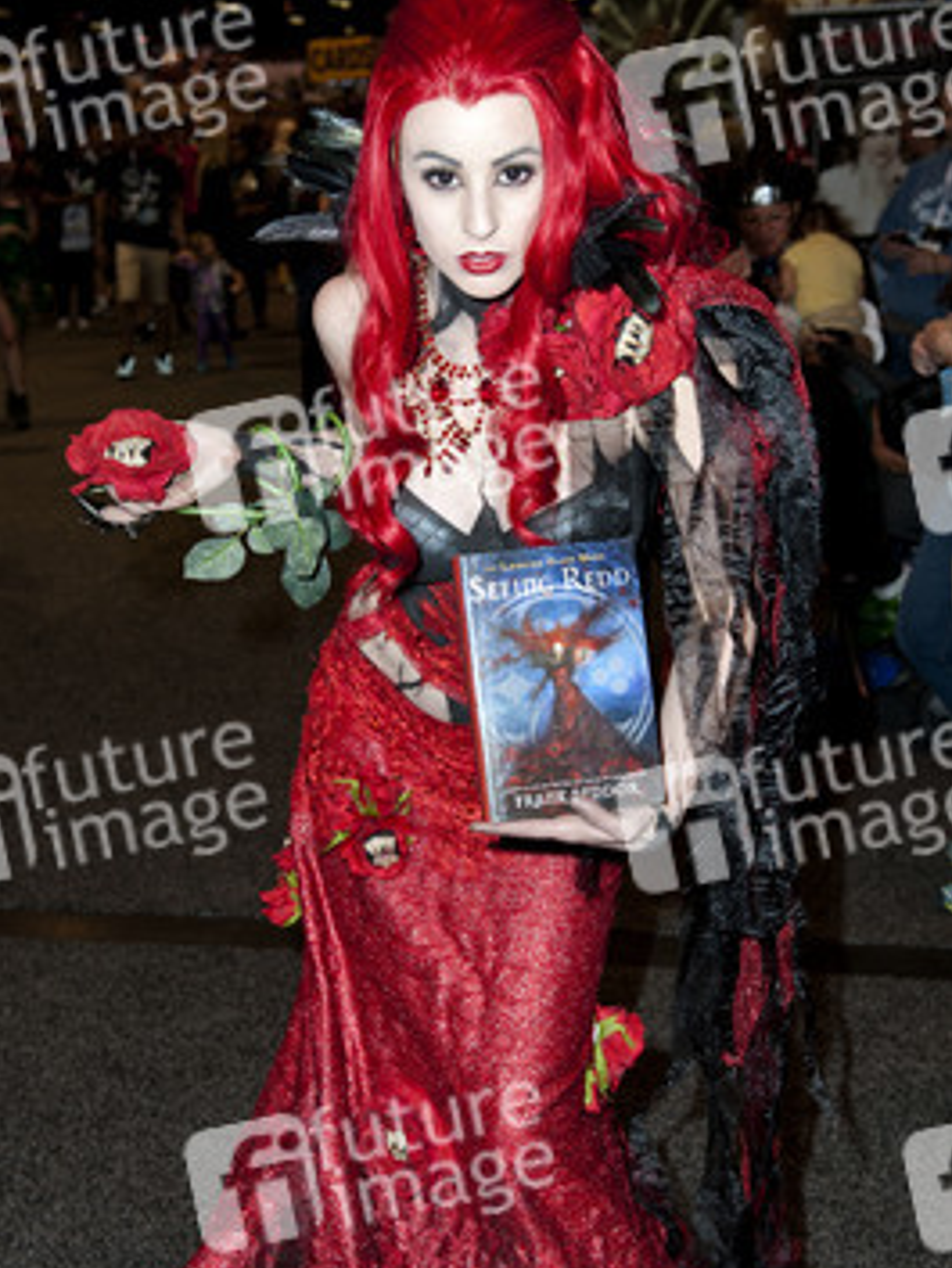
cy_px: 629
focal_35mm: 48
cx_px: 476
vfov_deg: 39.6
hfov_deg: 30.3
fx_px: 1759
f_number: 5
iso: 400
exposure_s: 1/320
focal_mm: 44
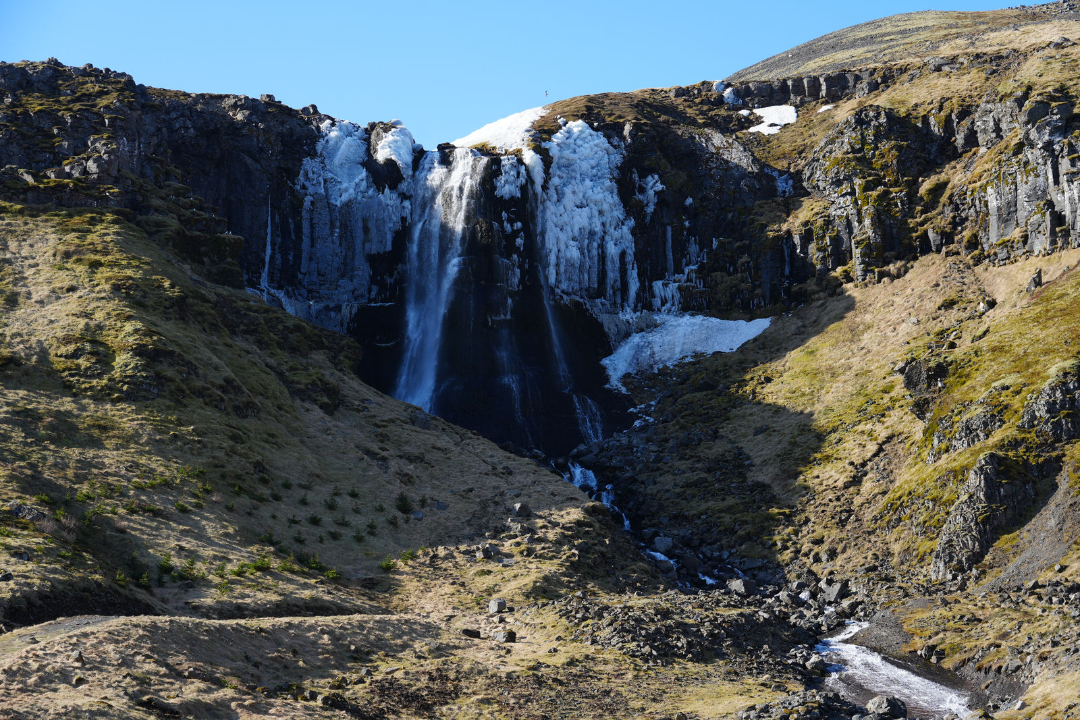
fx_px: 2550
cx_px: 540
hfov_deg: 23.9
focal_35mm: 85
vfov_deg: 16.1
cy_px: 360
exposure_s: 1/160
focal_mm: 85
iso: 100
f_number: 8
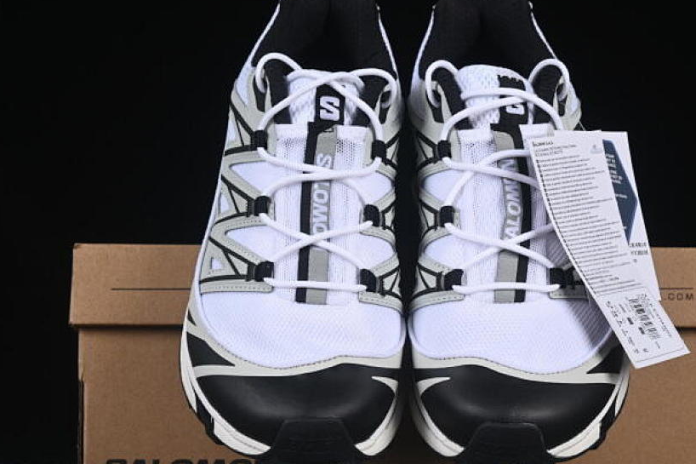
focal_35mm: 99
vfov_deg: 13.8
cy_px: 280
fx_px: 1913
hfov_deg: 20.6
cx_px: 408
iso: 160
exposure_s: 1/80
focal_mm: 50
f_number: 8
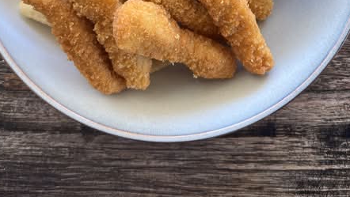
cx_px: 171
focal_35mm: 47
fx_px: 436
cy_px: -68
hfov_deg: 43.7
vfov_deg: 22.4
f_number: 1.5
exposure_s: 1/100
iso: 80
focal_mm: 5.7
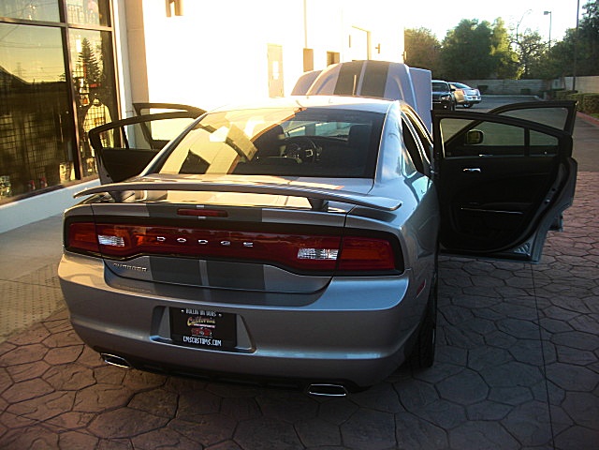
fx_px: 623
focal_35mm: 36
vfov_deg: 39.7
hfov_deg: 51.4
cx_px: 300
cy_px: 225
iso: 50
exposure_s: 1/100
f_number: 2.8
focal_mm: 6.3
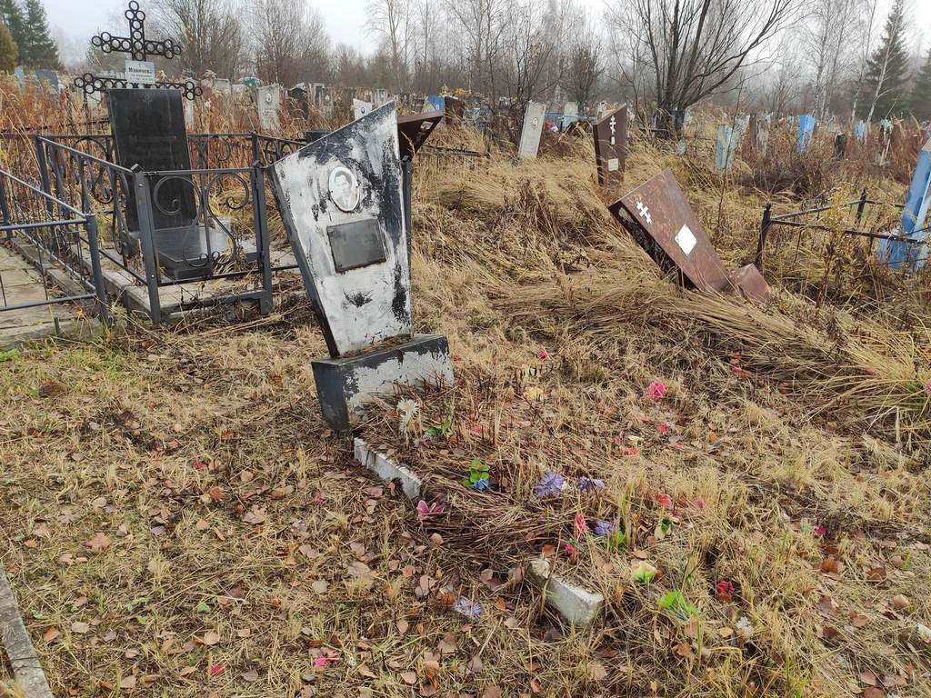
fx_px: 699
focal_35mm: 26
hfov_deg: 67.3
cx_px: 466
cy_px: 349
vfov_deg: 53.1
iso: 112
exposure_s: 1/403
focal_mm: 4.77
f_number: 1.75
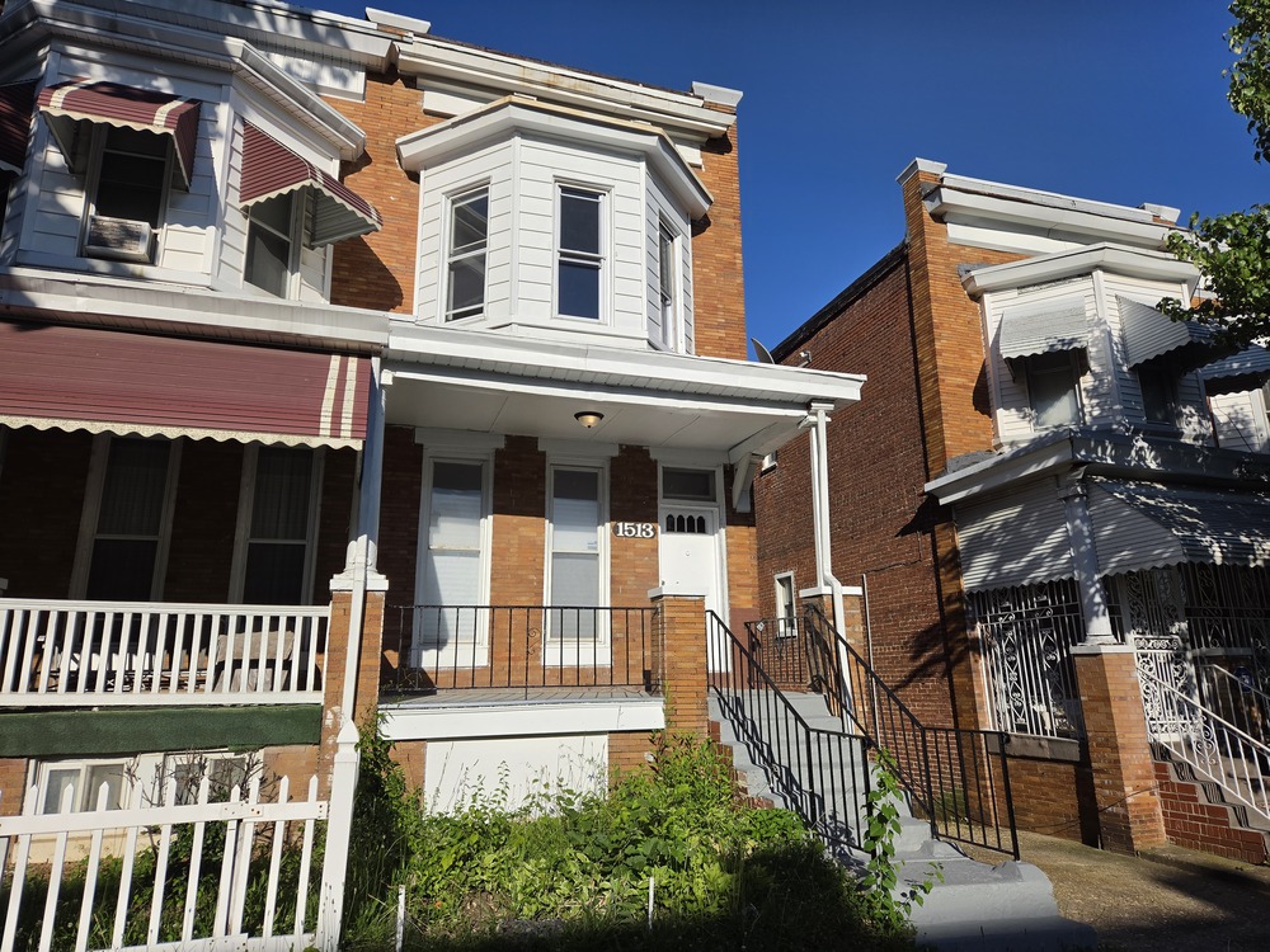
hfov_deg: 73.9
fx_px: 844
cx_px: 635
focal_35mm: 23
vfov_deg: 58.9
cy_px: 476
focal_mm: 5.4
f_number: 1.8
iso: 64
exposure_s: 1/7734
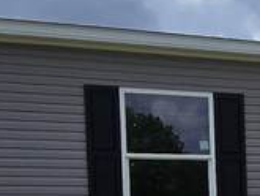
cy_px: 242
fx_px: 759
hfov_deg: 15.8
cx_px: 500
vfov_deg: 14.2
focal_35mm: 101
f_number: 2.2
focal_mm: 2.2
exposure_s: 1/5000
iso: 50
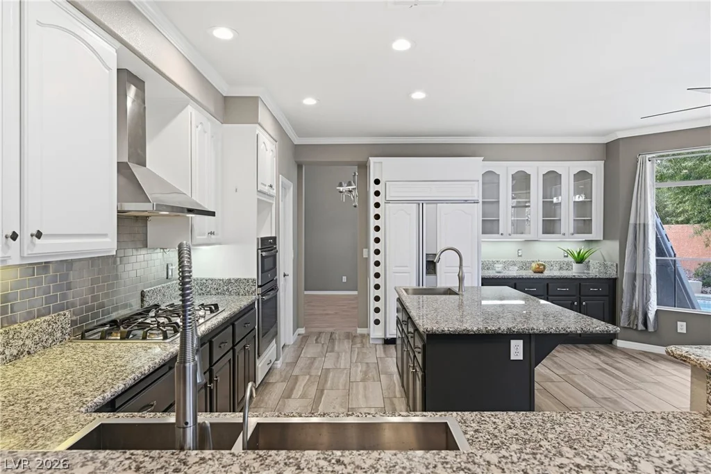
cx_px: 356
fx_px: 415
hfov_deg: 81.2
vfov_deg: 59.5
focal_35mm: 21
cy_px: 237
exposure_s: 1/100
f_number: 9
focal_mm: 21
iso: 800
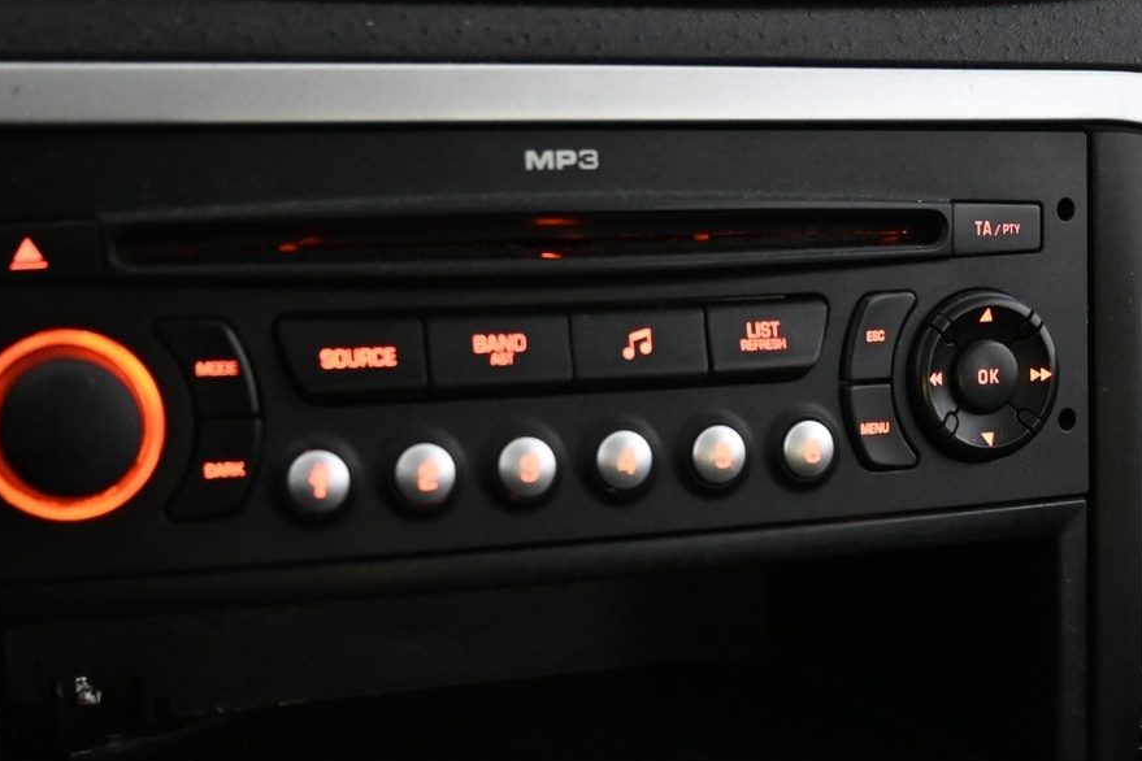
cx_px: 586
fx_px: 1886
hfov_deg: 33.7
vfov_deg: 22.7
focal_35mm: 59
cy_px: 526
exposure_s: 1/30
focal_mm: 21.5
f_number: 4
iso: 4500
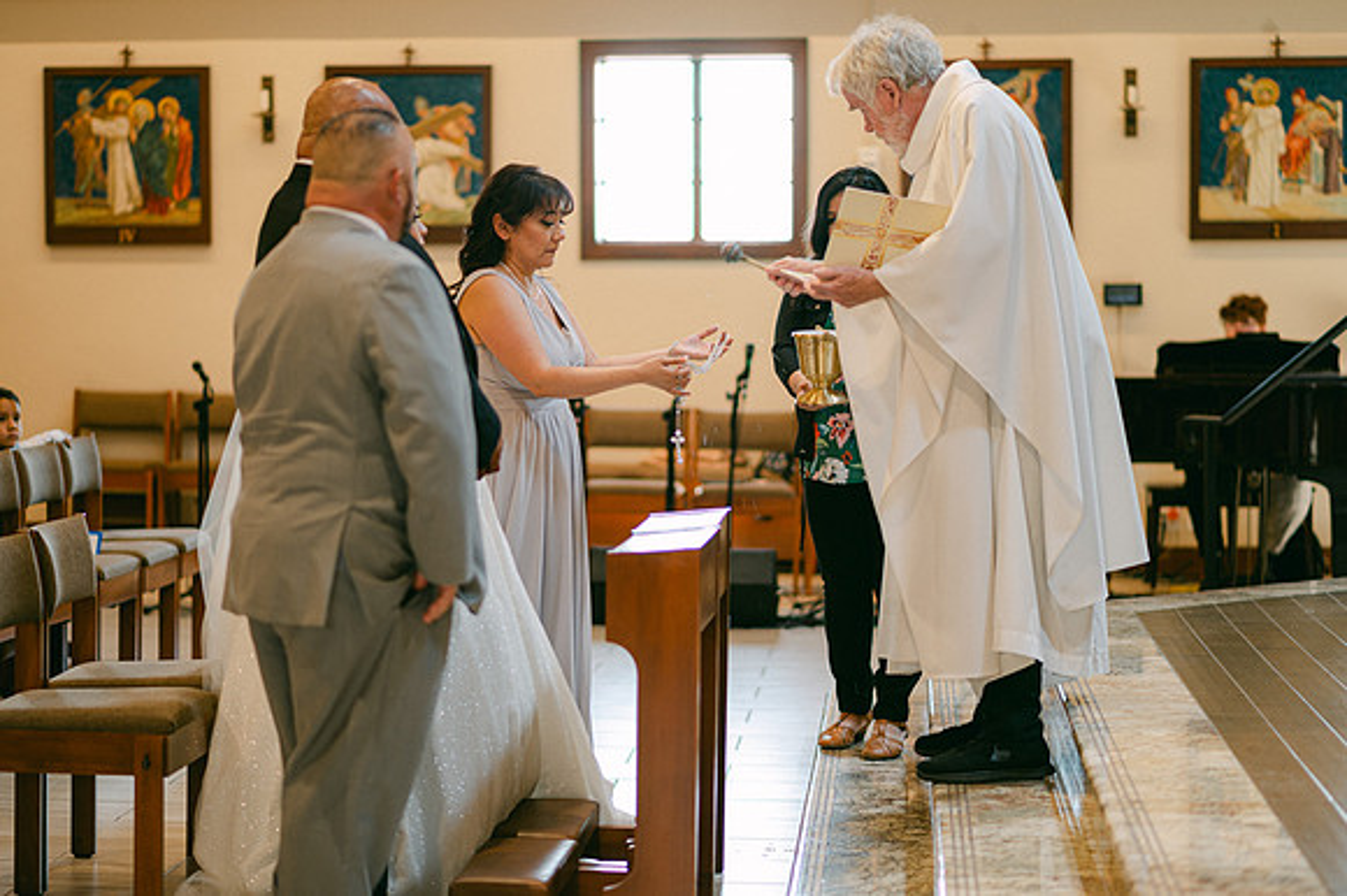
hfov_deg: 23.9
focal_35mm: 85
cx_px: 674
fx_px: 3178
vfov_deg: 16.1
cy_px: 448
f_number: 1.8
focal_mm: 85
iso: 320
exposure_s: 1/125
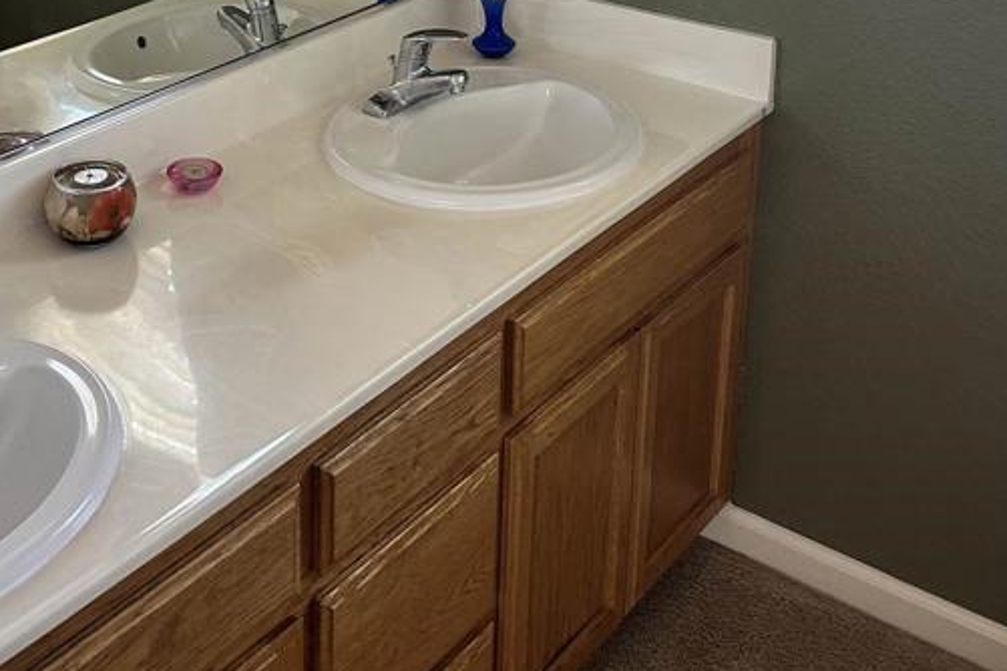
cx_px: 320
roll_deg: +0.2
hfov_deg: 38.4
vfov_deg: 24.5
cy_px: -92
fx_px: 1426
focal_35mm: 51
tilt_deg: -14.5
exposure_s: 1/120
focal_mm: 6.86
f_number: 1.78
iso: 200
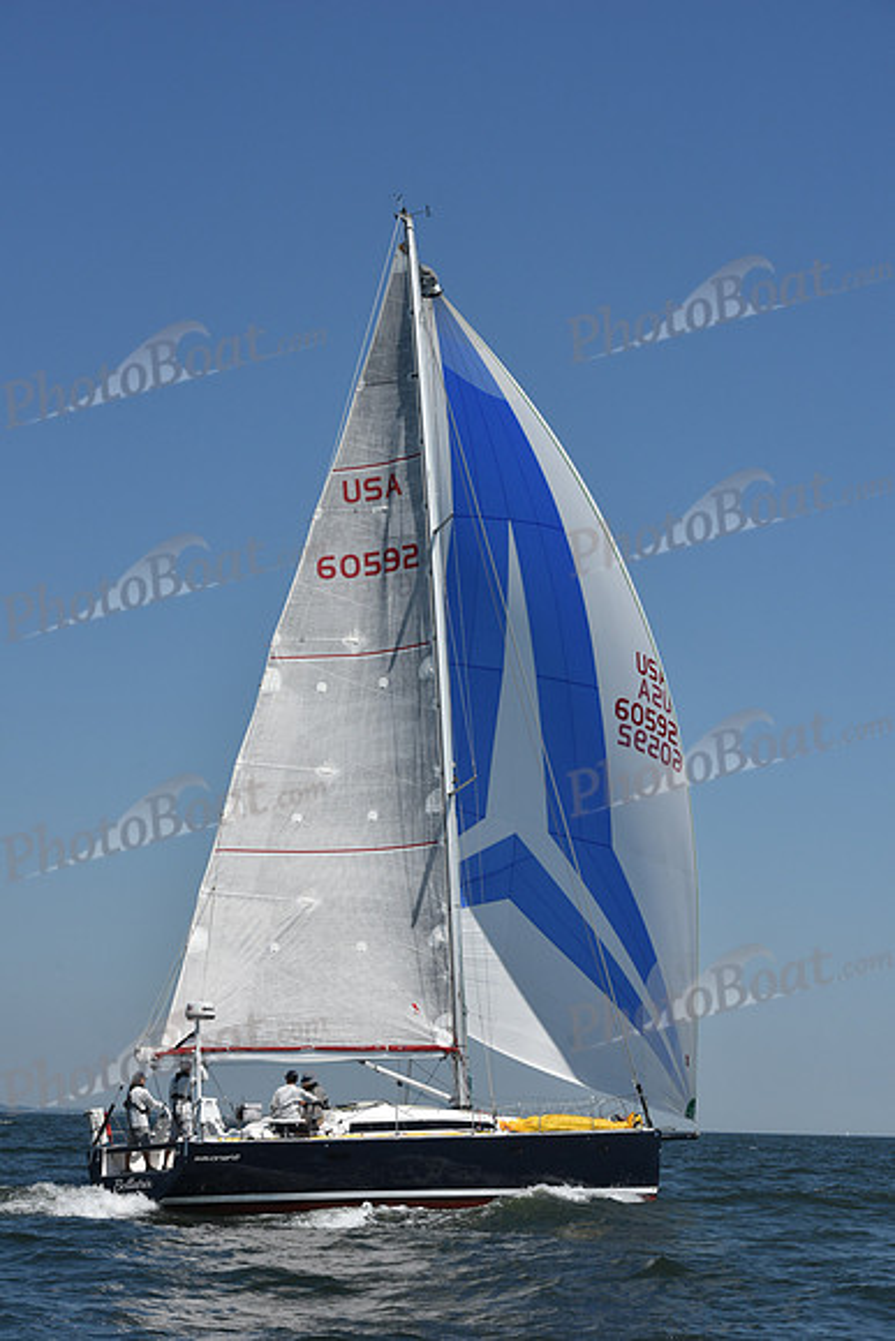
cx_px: 448
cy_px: 670
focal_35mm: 70
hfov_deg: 19.5
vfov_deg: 28.8
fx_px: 2609
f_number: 10
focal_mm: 70
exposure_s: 1/1250
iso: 250
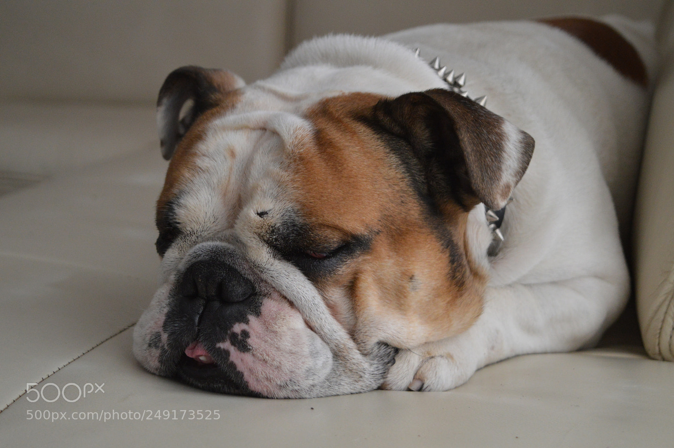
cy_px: 224
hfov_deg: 29.3
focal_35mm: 69
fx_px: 1291
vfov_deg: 19.7
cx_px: 337
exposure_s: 1/400
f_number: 5
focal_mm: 46
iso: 1600
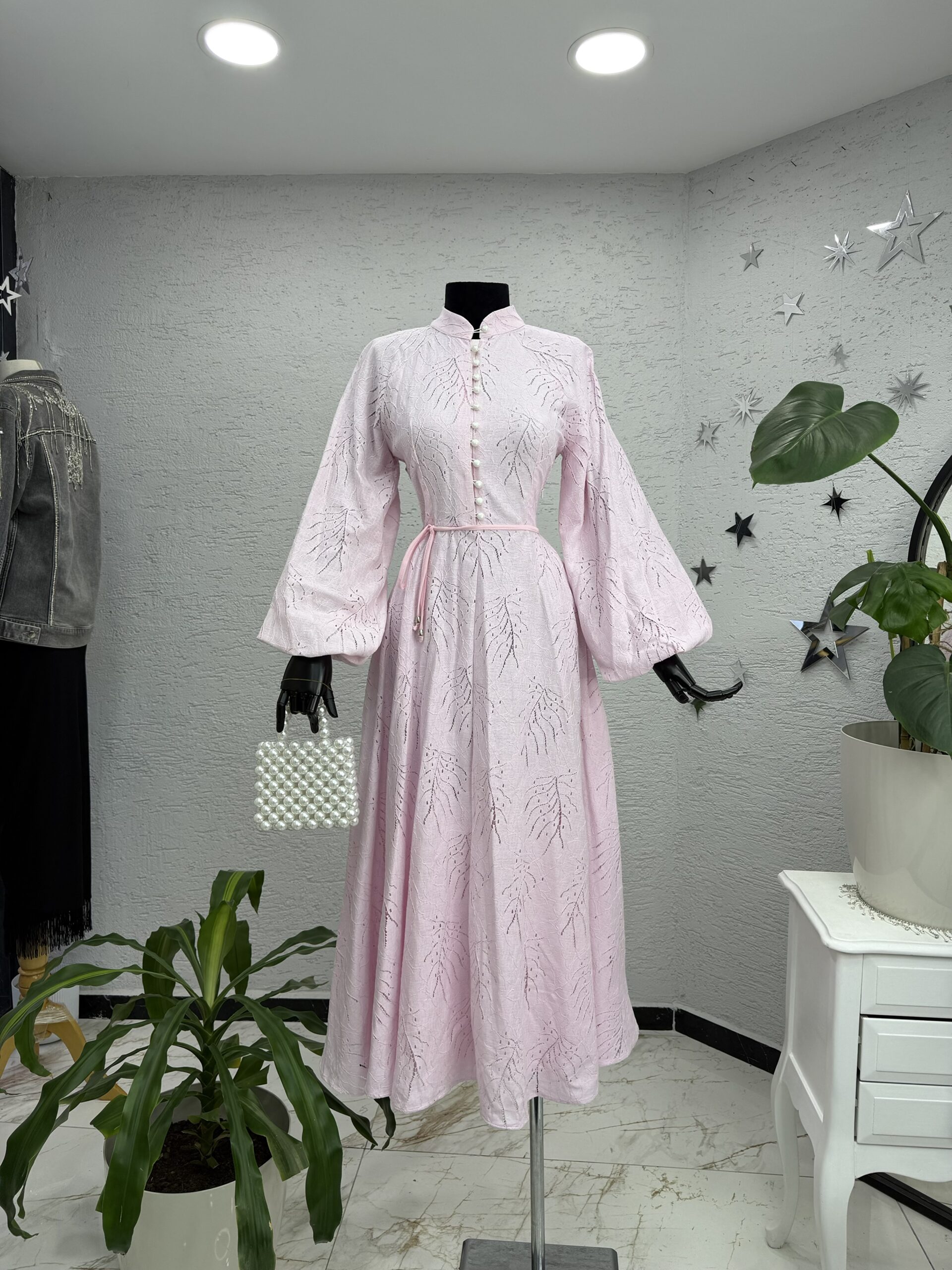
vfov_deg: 71.6
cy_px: 635
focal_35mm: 24
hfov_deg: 56.8
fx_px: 880
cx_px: 476
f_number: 1.78
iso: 64
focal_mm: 6.76
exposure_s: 1/100
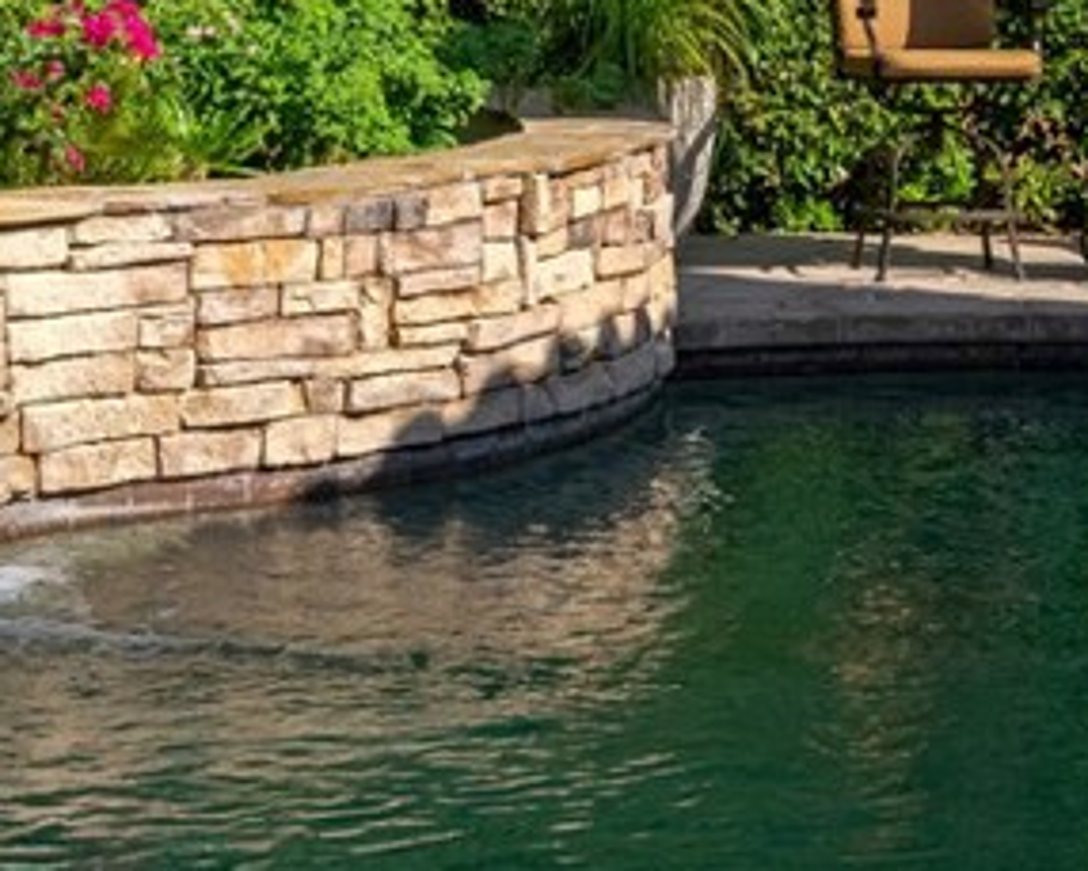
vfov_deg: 12.5
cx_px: 776
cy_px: -165
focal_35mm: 121
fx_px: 3898
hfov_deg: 15.8
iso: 400
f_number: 10
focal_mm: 24
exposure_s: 1/2500
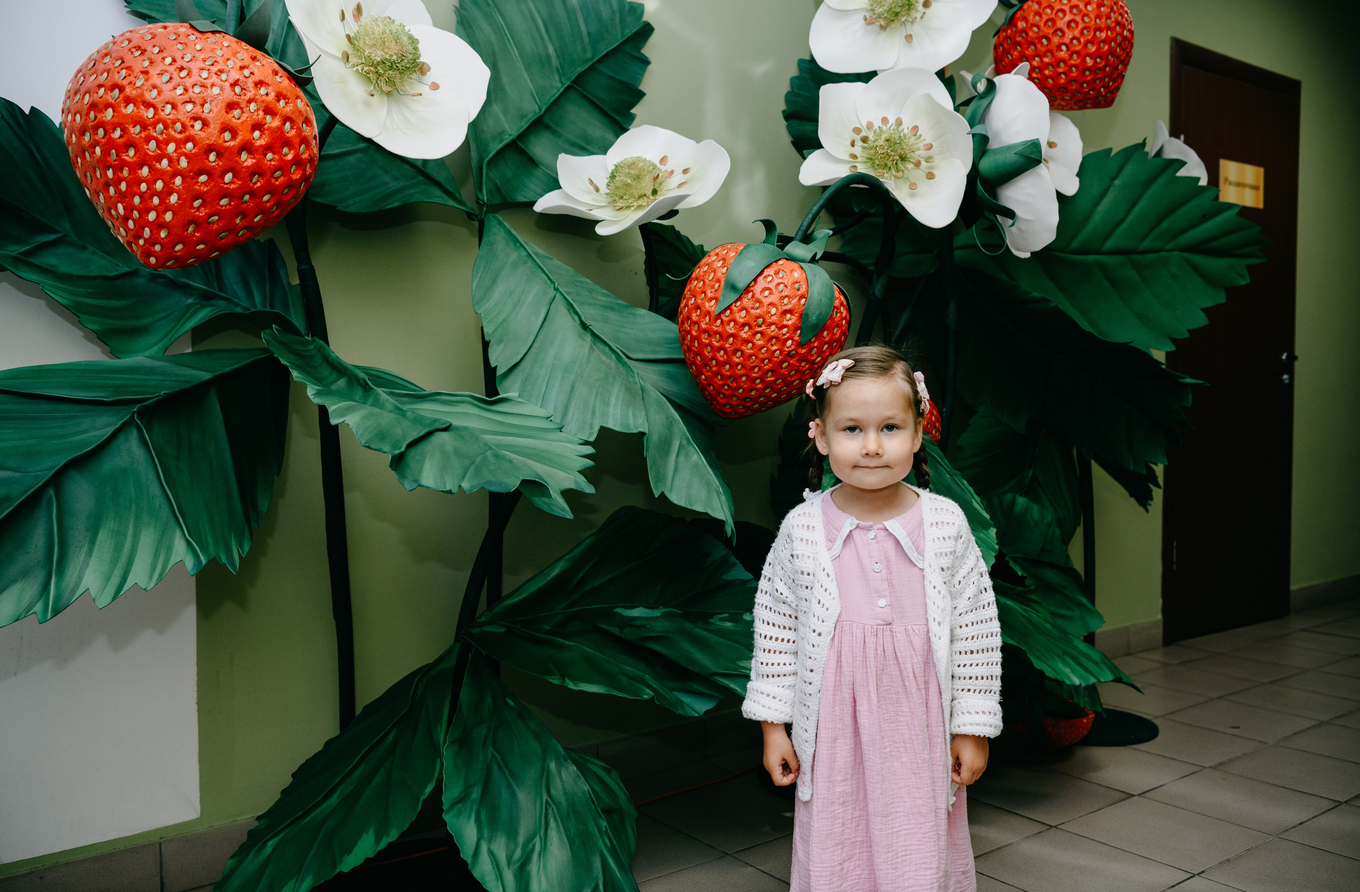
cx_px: 691
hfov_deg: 57.9
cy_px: 431
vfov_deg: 39.9
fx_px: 1229
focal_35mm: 33
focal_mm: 32
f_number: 4
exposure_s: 1/160
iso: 320
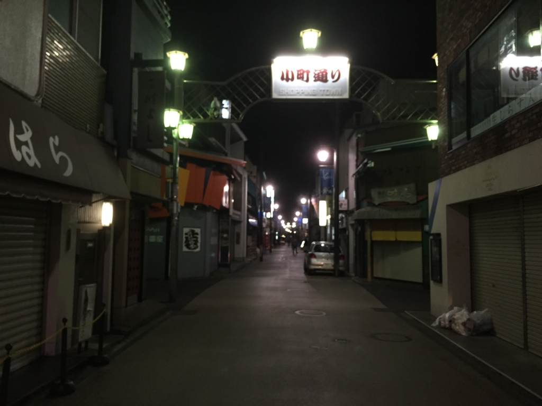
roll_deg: -0.5
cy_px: 203
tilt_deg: +3.9
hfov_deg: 61.7
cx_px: 271
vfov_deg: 48.2
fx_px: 454
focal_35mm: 29
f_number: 2.2
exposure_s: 1/33
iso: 200
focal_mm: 4.15
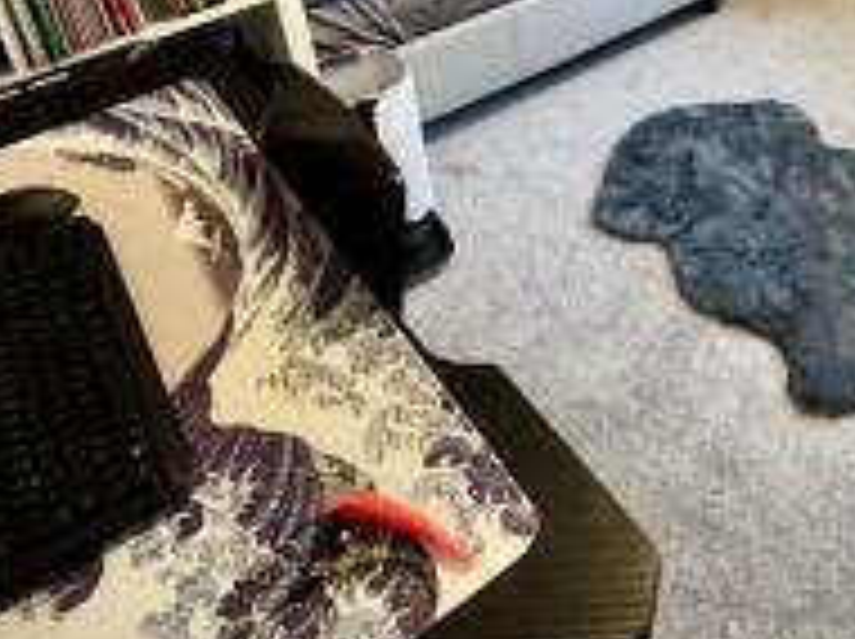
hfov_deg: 41.5
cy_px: -43
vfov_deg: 30.4
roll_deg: +1.9
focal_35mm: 43
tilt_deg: -27.0
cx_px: 713
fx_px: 1061
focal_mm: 2.22
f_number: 2.2
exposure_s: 1/50
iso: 400
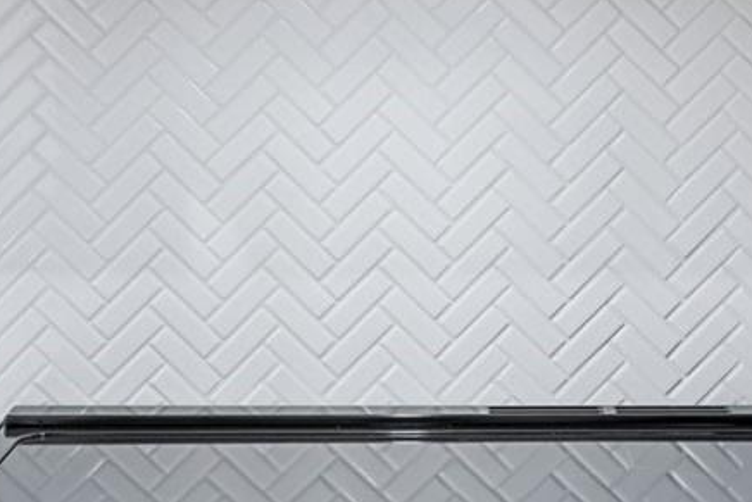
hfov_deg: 18.6
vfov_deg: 12.2
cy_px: -67
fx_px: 2298
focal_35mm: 110
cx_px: 390
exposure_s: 1/5
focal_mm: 30
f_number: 9
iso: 400
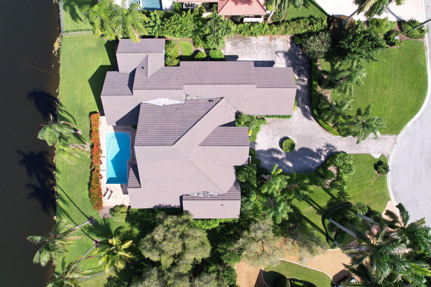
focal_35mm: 22
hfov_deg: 78.6
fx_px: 263
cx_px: 216
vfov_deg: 57.2
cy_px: 144
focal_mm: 8.38
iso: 120
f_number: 2.8
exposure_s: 1/1000
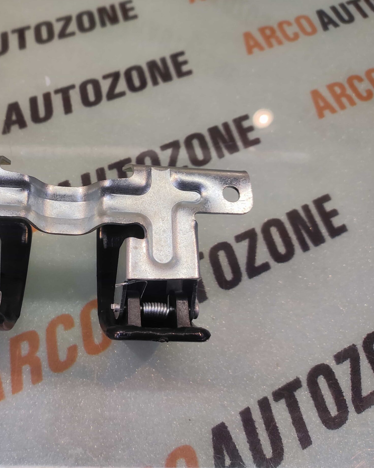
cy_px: 231
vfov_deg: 72.6
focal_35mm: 23
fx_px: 318
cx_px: 69
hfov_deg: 56.0
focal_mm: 4.74
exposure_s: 1/50
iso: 95
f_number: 1.79
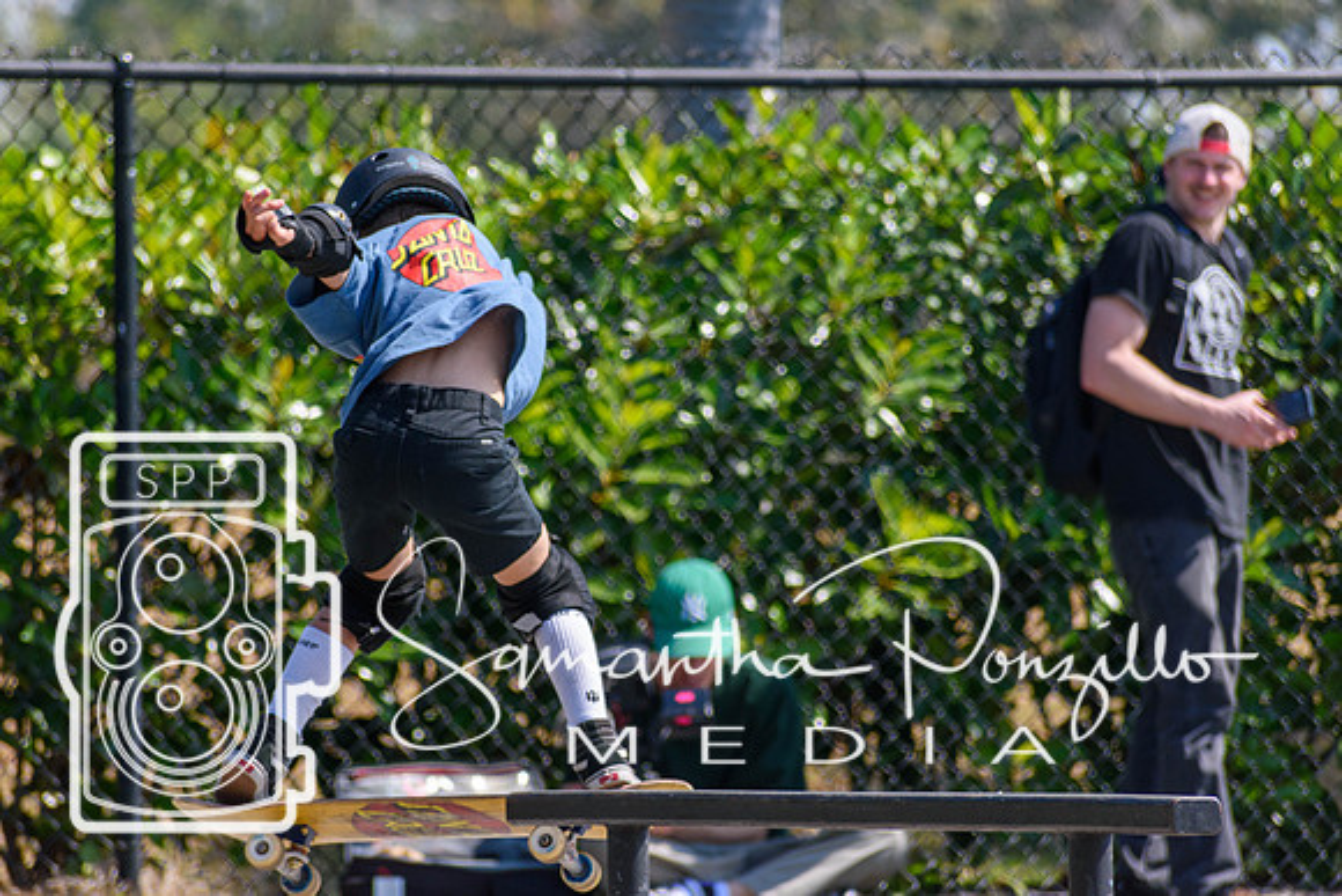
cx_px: 671
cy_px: 448
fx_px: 16778
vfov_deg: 3.1
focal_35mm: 450
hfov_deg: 4.6
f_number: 6.3
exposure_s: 1/1000
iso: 400
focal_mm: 300
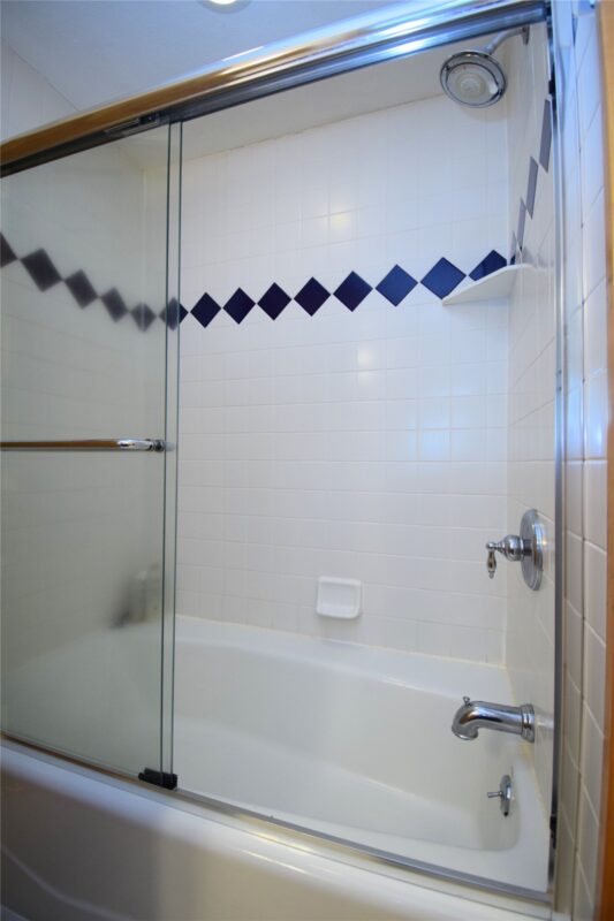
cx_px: 307
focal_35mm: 15
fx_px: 384
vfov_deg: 100.4
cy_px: 460
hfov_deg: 77.3
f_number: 4.5
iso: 1100
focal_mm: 10
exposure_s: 1/60
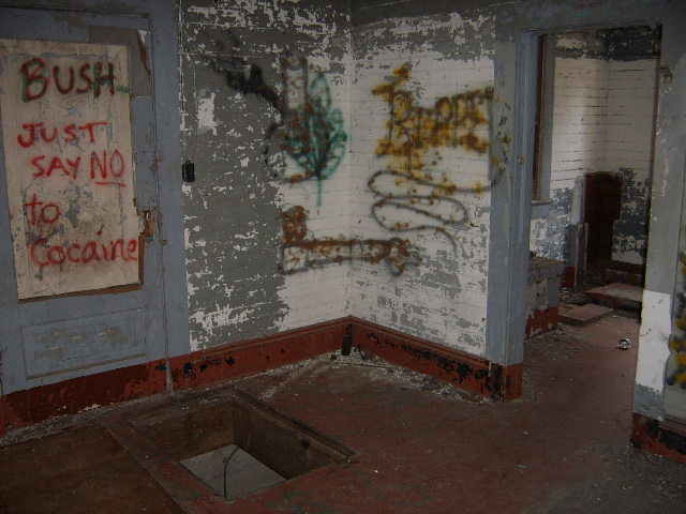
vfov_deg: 40.7
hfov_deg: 52.6
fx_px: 694
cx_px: 343
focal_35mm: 35
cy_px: 257
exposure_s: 1/30
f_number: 2.8
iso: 69
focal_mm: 5.8
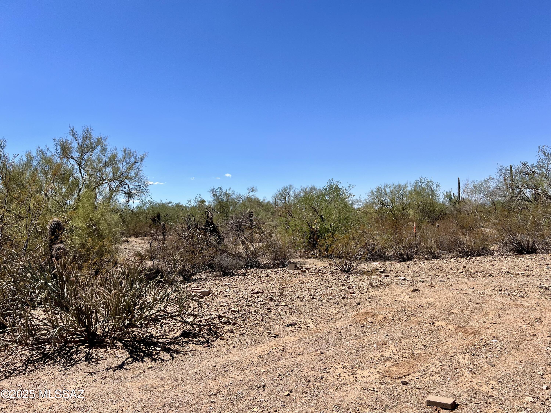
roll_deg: +1.4
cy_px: 206
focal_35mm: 26
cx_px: 276
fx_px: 414
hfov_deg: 67.3
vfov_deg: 53.1
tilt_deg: +1.5
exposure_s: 1/5076
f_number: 1.5
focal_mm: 5.7
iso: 50
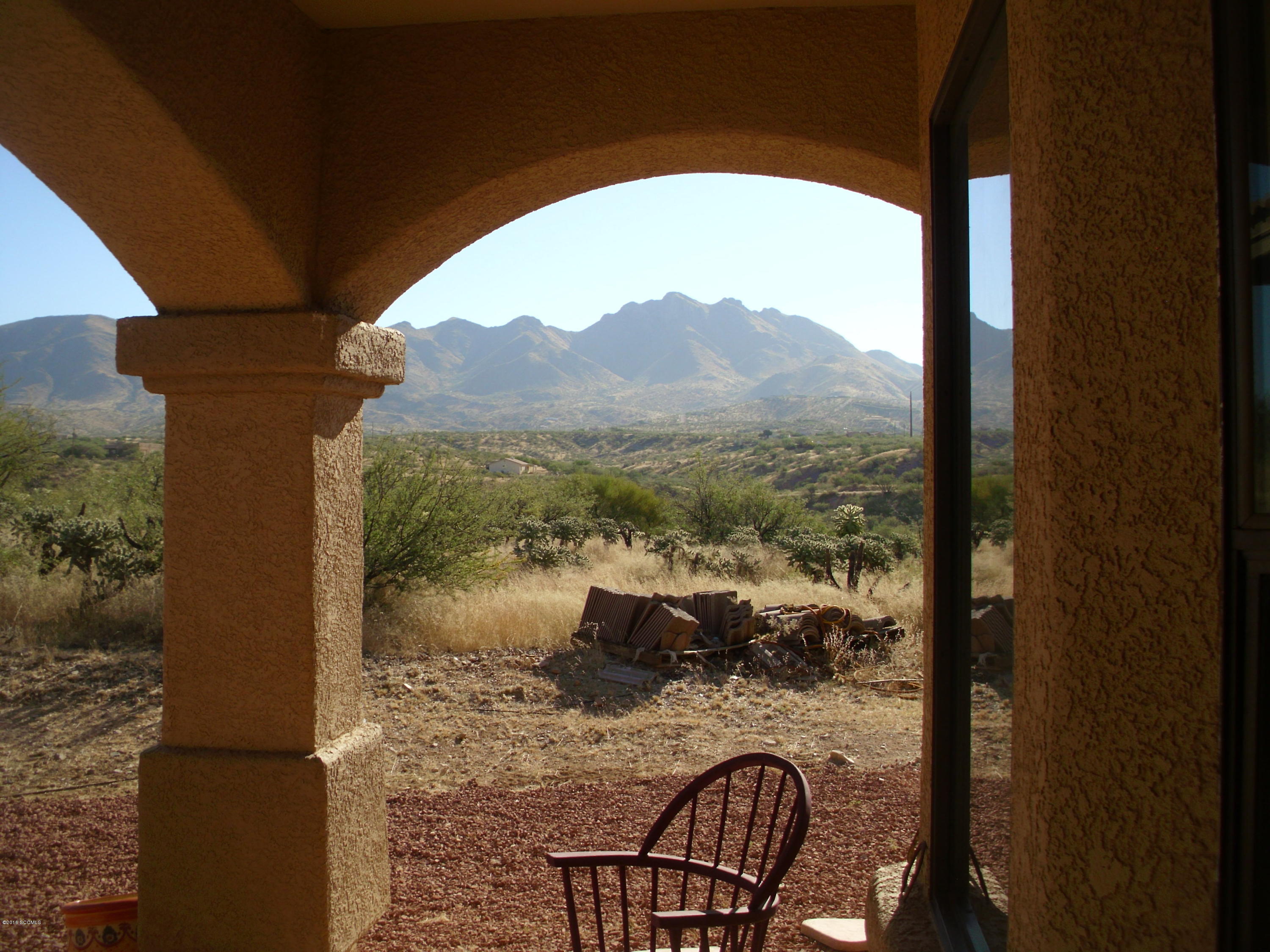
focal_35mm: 38
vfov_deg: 37.7
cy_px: 476
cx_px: 635
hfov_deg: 49.0
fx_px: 1394
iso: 50
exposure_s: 1/125
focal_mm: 6.3
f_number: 7.3
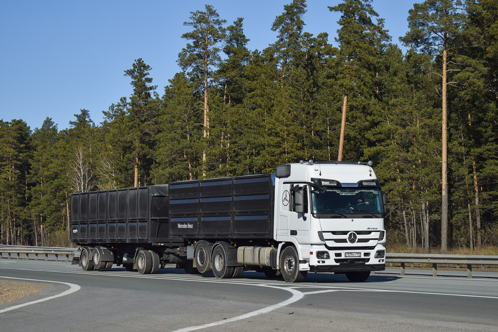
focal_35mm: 82
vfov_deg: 16.6
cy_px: 166
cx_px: 249
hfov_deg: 24.6
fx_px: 1141
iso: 200
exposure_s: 1/1600
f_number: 7.1
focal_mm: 55
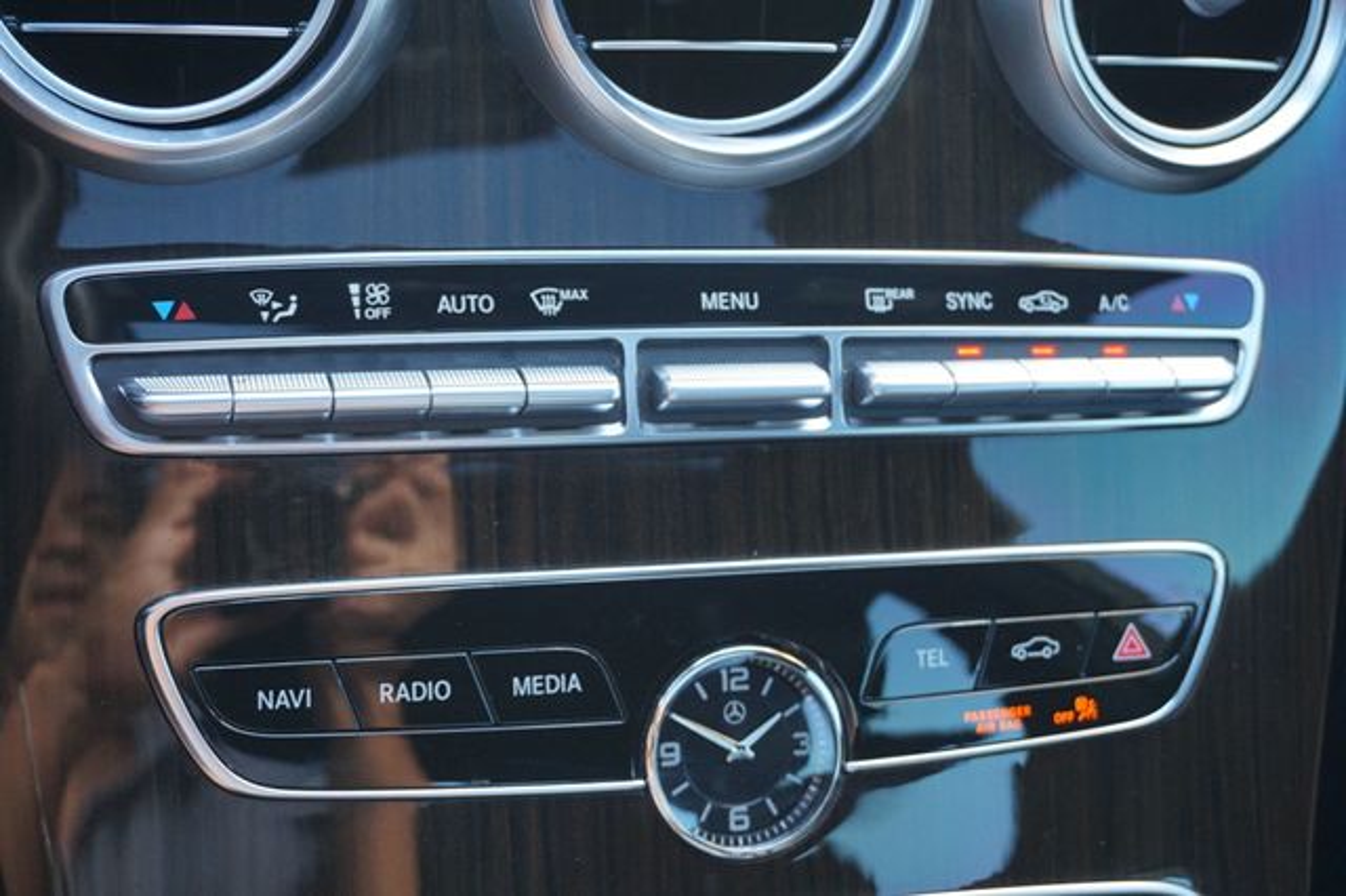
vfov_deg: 28.0
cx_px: 673
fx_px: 1794
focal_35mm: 48
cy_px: 448
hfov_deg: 41.1
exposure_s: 1/60
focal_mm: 32
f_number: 5
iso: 640
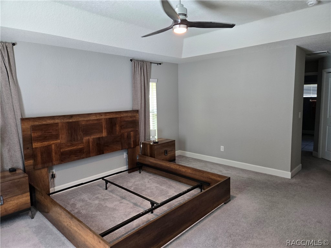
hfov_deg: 73.9
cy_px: 124
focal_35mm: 23
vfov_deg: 58.9
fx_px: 220
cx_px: 166
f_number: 1.8
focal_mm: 5.4
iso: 250
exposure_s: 1/120
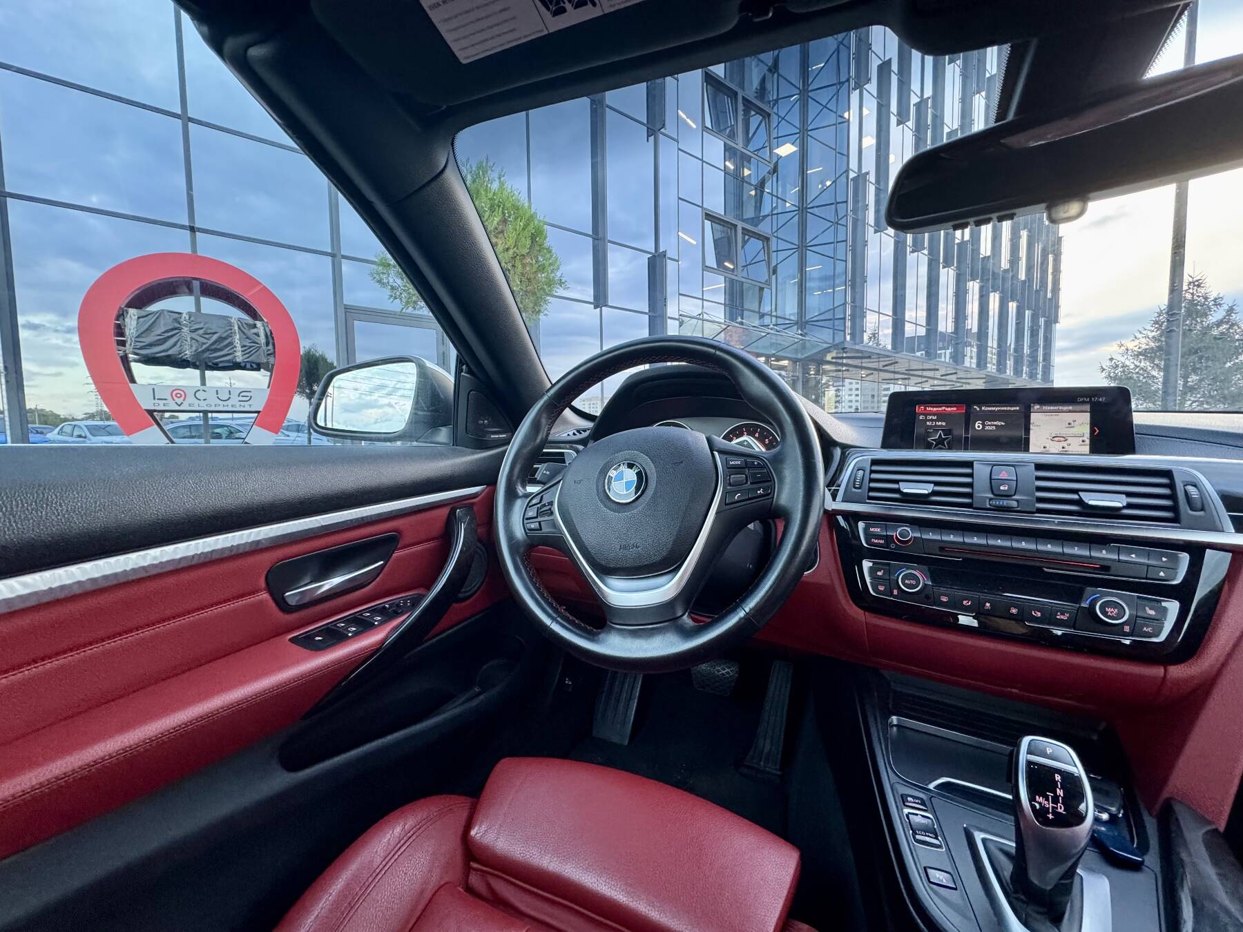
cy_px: 466
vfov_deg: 85.7
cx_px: 622
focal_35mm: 14
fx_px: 503
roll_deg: +0.8
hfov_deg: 102.1
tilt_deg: -2.7
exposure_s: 1/51
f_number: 2.2
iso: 320
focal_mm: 2.22
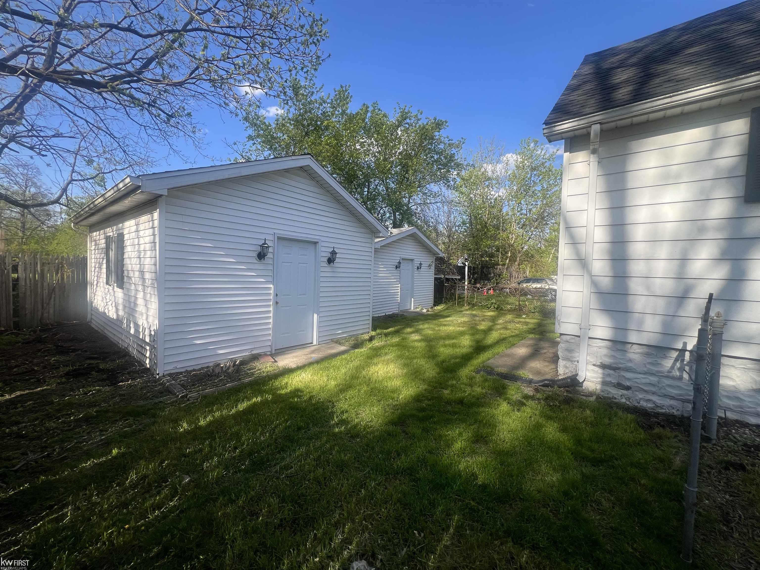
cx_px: 380
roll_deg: -1.8
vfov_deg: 89.9
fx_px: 285
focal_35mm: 13
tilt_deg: -1.6
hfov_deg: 106.2
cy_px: 285
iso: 32
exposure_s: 1/834
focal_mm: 1.57
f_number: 1.8
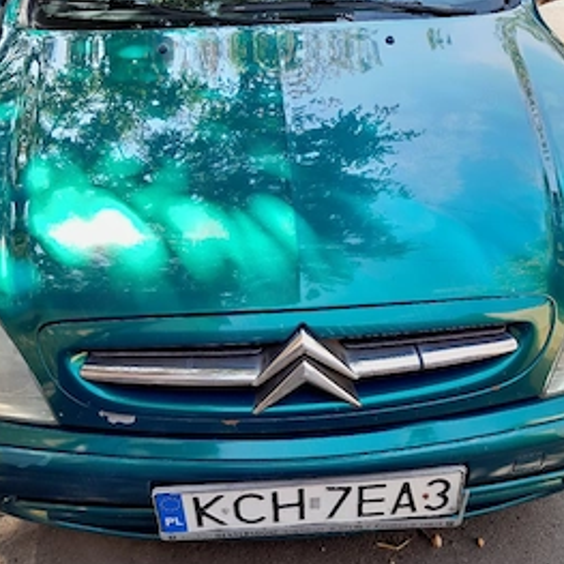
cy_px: 335
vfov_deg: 47.0
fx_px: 645
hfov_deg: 47.2
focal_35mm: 35
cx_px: 307
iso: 40
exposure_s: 1/127
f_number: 1.8
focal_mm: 4
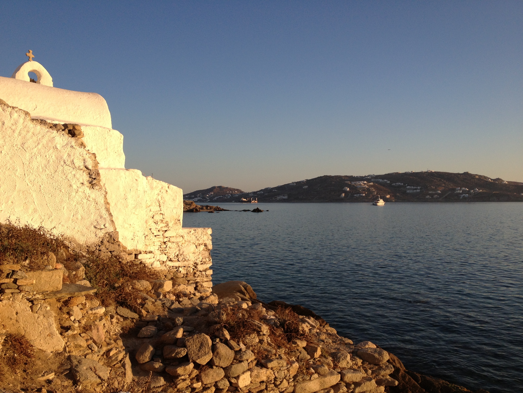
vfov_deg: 40.7
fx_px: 529
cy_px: 196
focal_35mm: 35
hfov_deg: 52.6
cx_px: 262
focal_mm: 4.28
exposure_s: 1/1082
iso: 50
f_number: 2.4
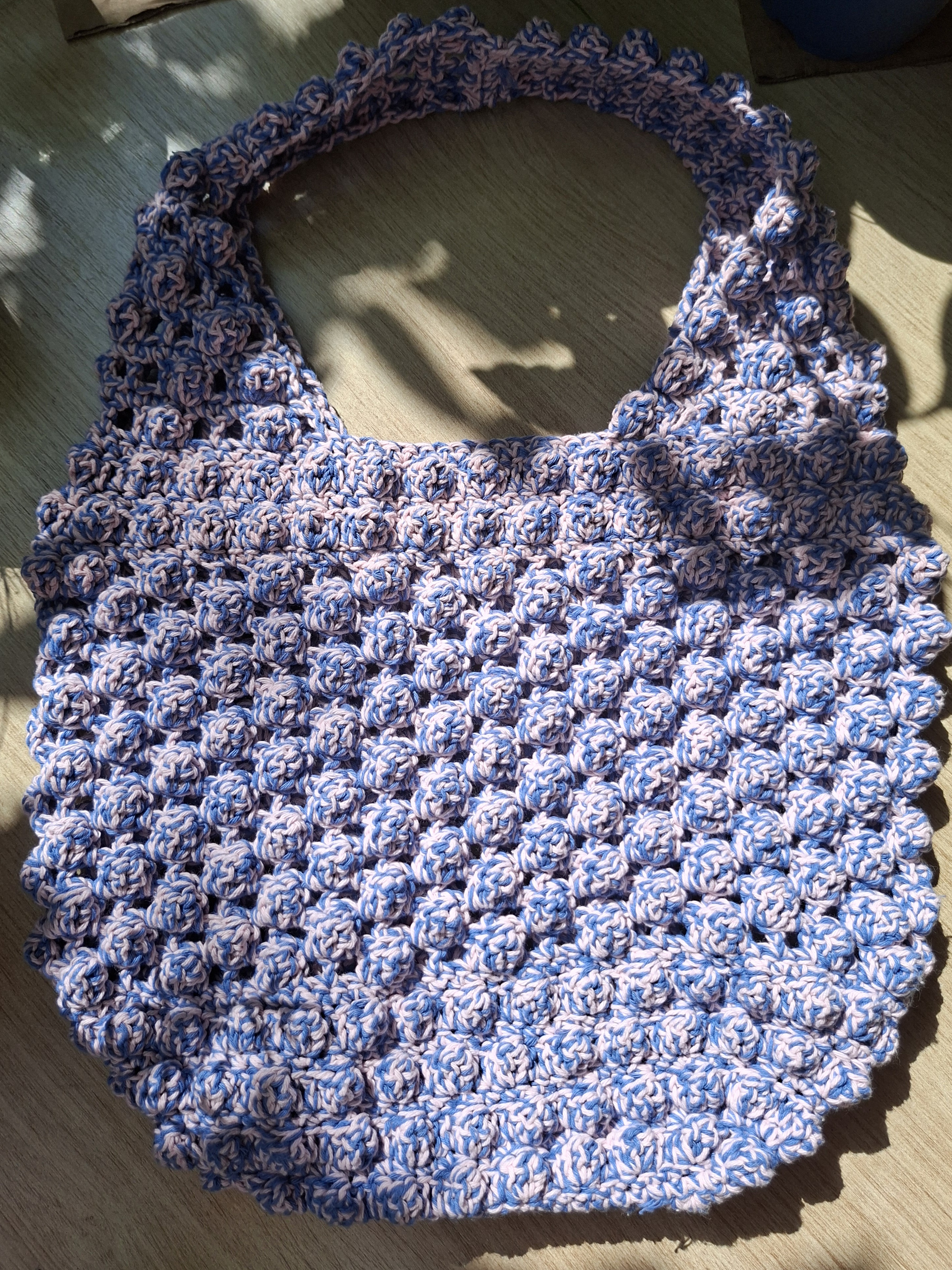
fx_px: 880
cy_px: 614
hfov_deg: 56.8
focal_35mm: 24
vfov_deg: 71.6
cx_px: 482
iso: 50
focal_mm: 5.54
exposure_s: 1/2000
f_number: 1.8
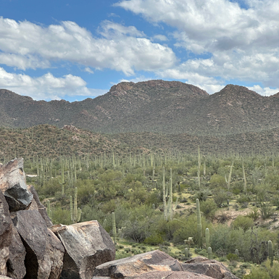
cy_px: 167
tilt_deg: -0.8
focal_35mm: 92
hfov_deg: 18.9
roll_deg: +3.7
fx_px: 839
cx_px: 140
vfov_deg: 18.9
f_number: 2.8
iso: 32
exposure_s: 1/713
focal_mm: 9
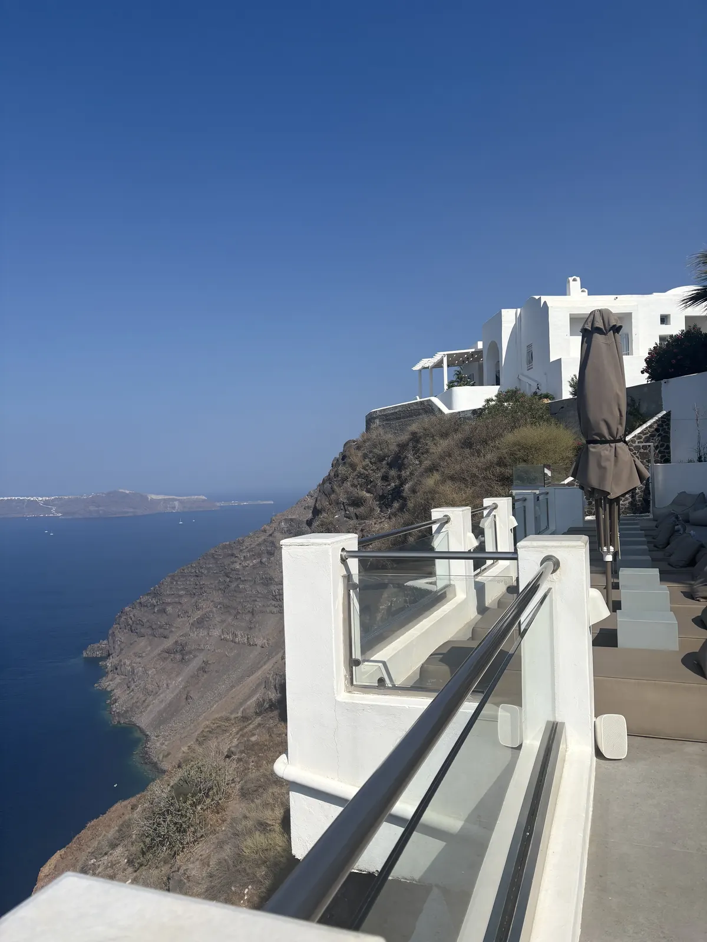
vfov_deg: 67.3
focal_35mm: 26
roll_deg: +1.5
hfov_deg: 53.1
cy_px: 471
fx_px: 708
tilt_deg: -0.2
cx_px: 354
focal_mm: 5.96
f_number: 1.6
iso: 50
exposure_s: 1/8850
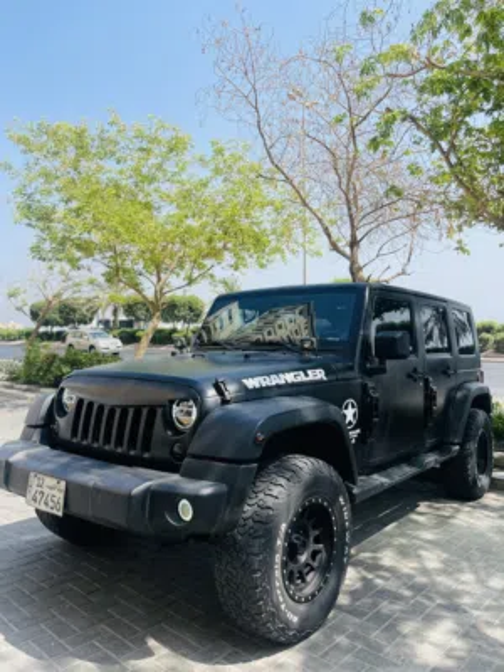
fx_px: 505
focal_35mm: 26
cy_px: 336
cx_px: 252
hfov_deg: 53.1
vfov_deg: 67.3
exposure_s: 1/3003
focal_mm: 5.1
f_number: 1.6
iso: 50
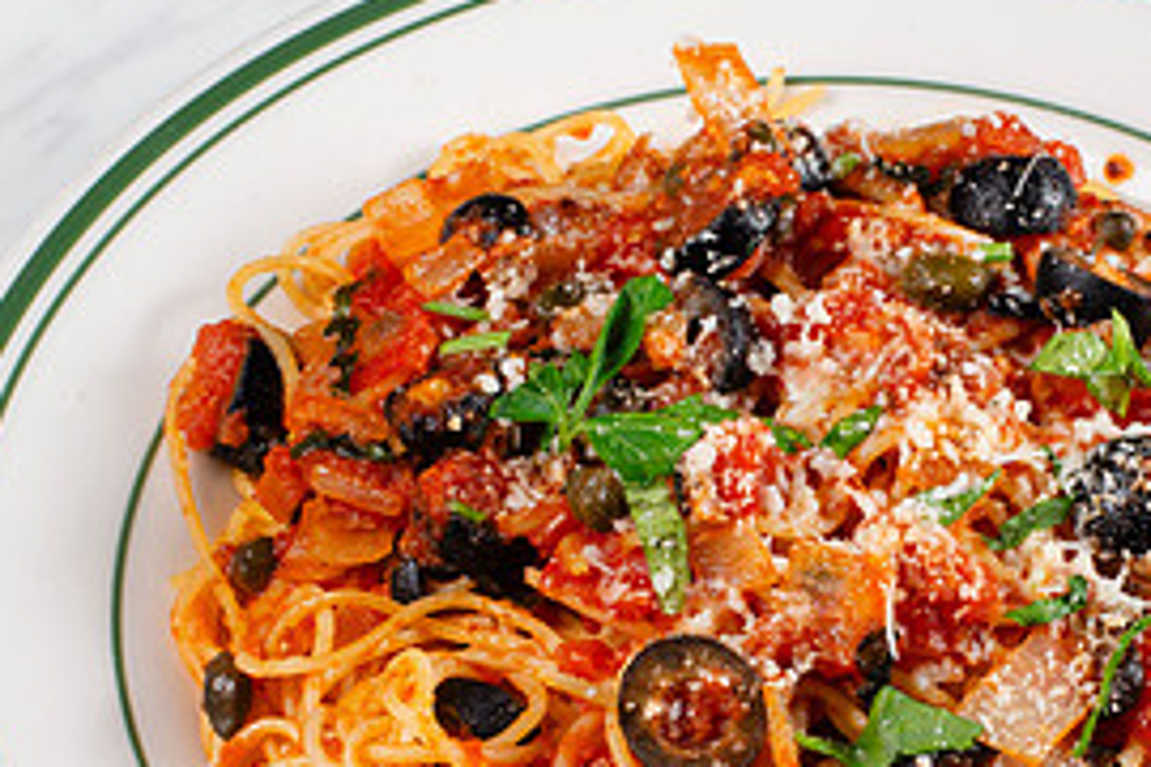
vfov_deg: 9.1
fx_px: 4795
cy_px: 620
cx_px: 857
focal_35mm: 150
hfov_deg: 13.6
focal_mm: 50
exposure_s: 1/250
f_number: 11
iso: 200
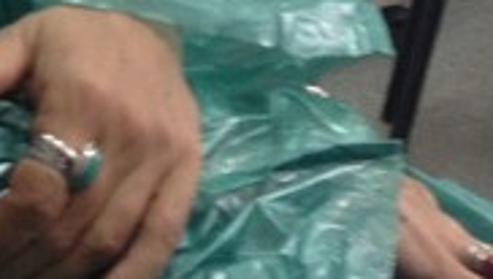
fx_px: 2736
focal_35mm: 209
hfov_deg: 10.3
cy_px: -563
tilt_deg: -3.9
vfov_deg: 5.5
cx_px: 160
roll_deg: +2.5
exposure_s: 1/24
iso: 50
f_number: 2.4
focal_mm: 4.28
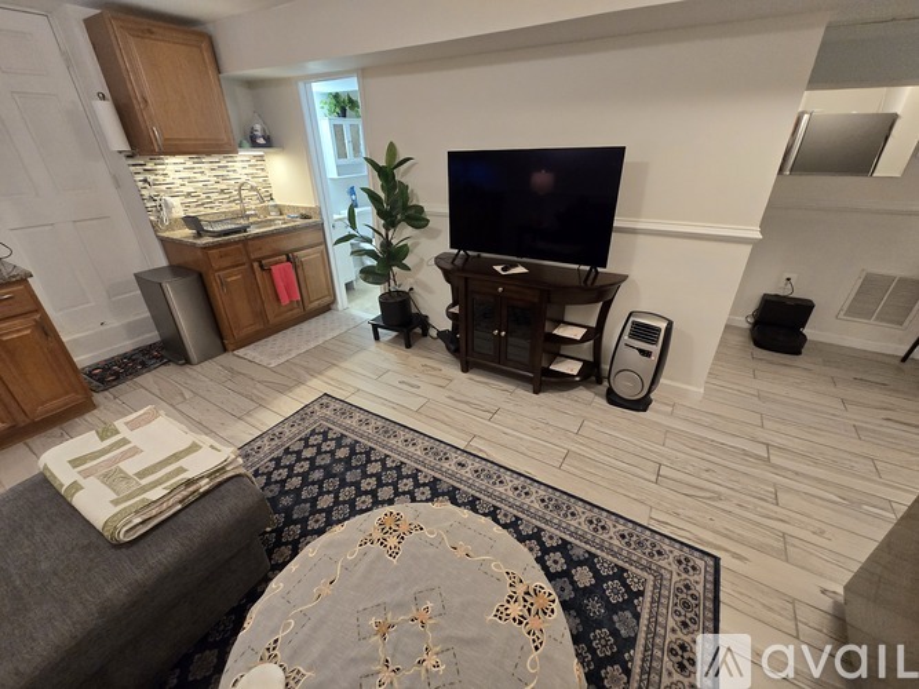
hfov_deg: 106.2
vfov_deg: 89.9
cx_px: 460
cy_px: 344
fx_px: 345
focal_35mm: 13
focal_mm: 2.2
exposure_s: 1/60
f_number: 2.2
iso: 400
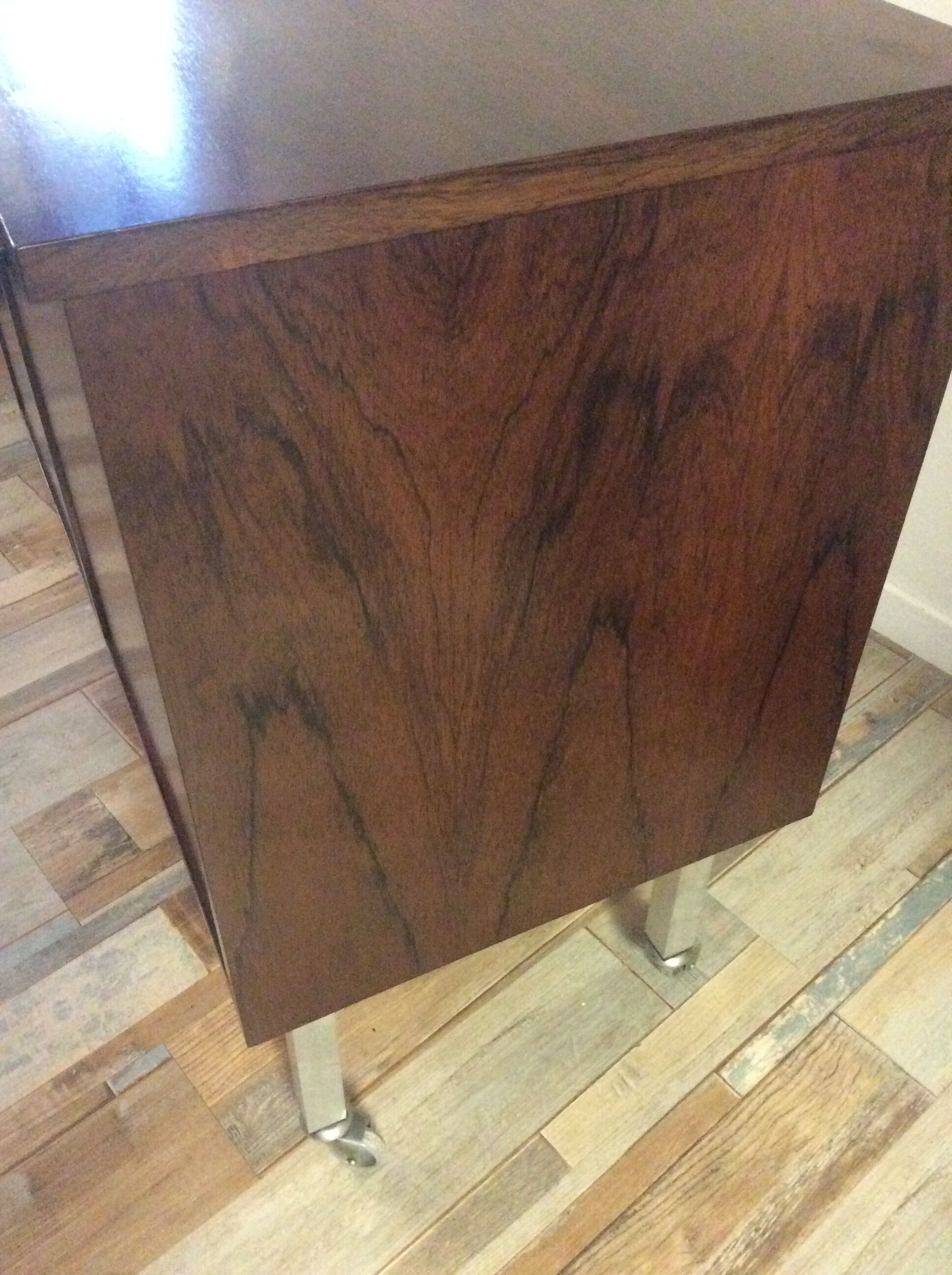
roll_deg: -0.4
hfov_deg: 44.1
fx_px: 1177
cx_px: 476
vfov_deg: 56.9
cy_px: 638
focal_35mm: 32
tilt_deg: -42.1
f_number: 2.4
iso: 640
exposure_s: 1/17
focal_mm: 3.3
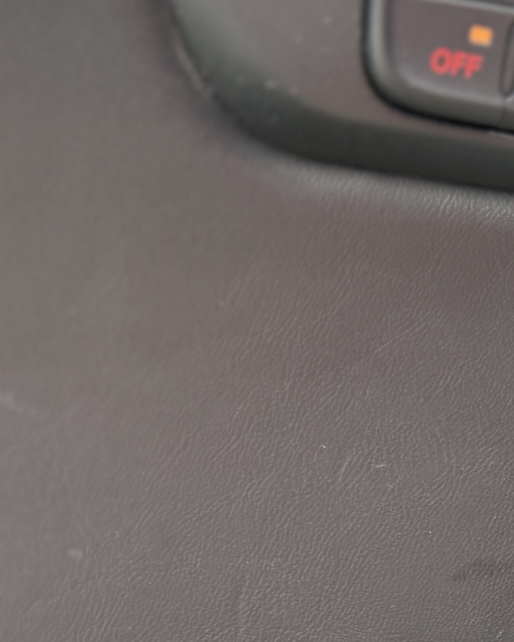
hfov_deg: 13.4
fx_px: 1826
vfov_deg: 18.8
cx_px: 1078
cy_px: 794
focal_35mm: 96
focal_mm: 6.76
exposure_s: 1/152
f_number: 1.78
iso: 80
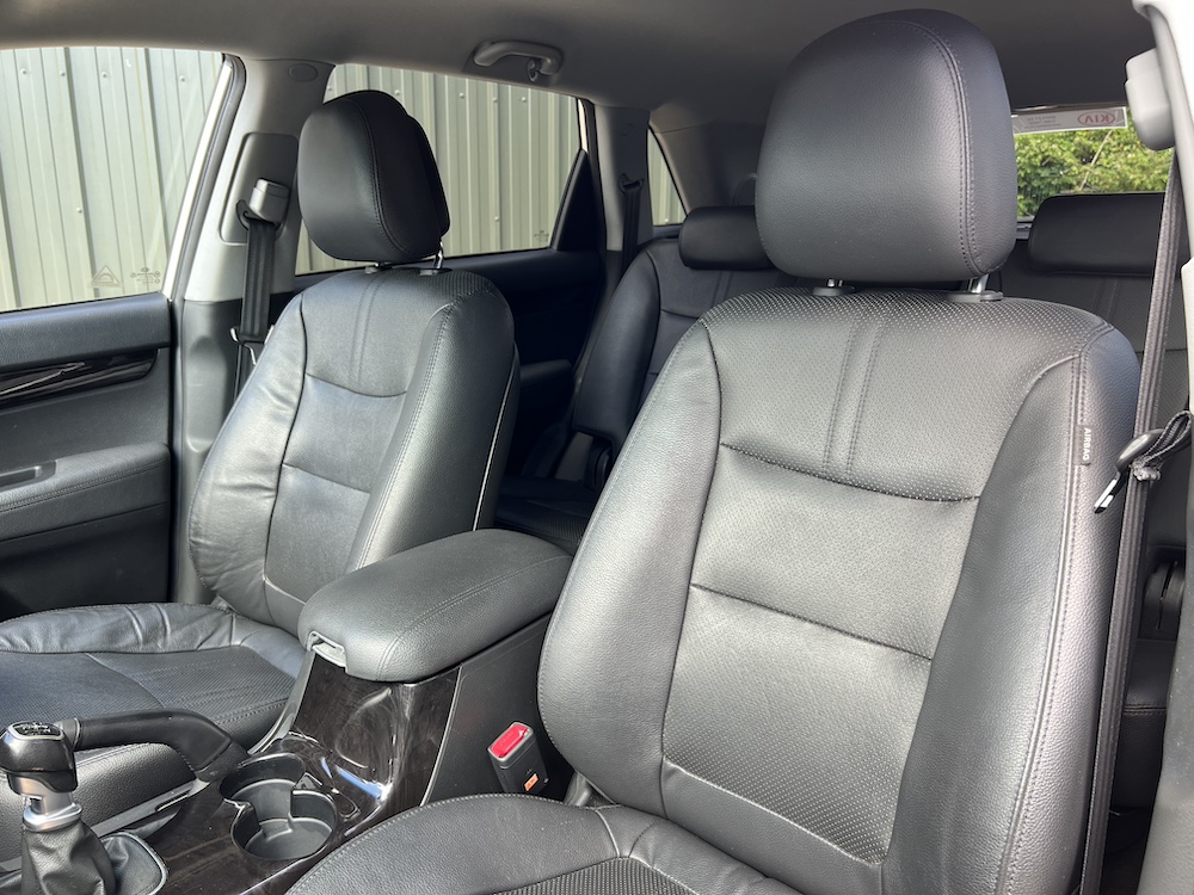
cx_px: 597
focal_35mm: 26
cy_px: 448
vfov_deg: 53.1
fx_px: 897
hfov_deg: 67.3
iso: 125
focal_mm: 5.7
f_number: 1.5
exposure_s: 1/121
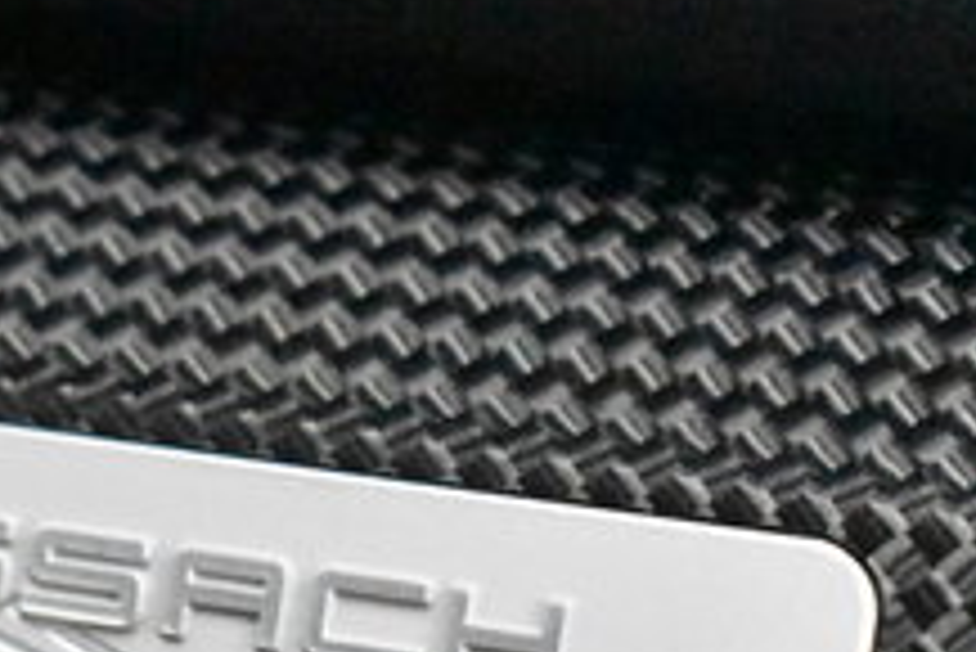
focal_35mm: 255
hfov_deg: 8.0
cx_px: -40
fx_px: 6918
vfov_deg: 5.4
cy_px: 648
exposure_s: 1/80
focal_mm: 48
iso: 18000
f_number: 5.3
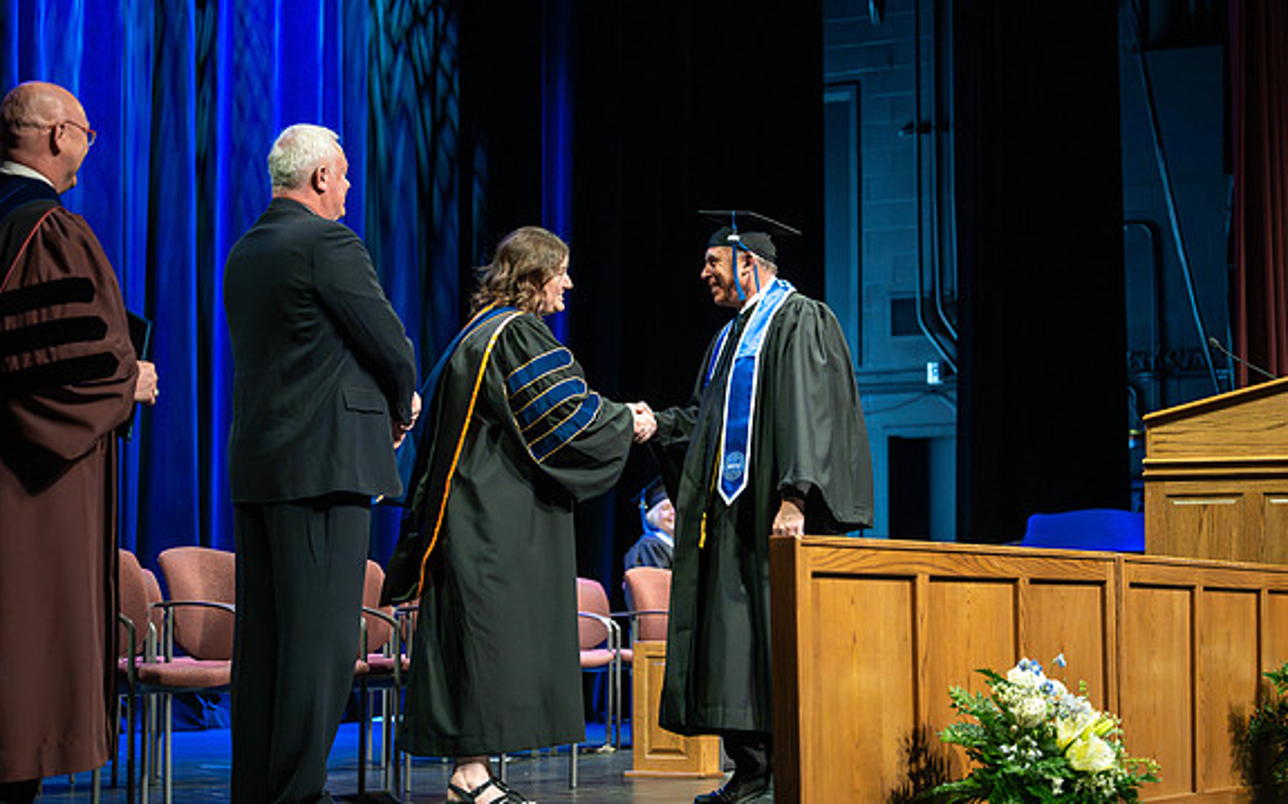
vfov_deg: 16.5
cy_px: 369
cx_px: 707
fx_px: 2772
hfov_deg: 26.1
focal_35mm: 79
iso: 5000
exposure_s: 1/1250
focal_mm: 70
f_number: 2.8
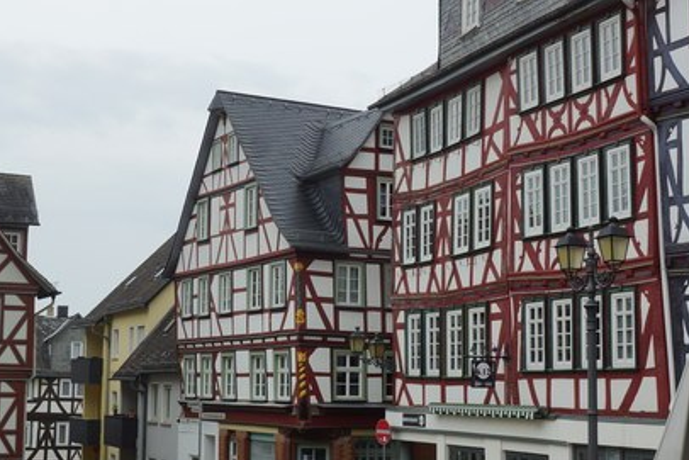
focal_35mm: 65
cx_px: 326
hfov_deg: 30.9
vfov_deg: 20.9
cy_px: 261
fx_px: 1244
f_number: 11
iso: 100
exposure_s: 1/90
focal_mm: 22
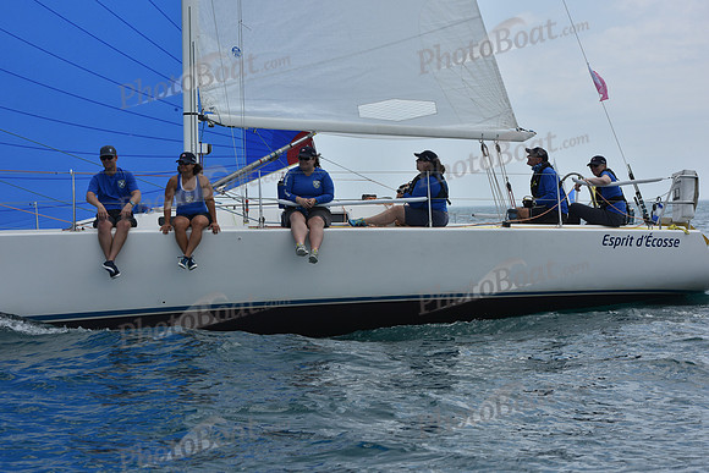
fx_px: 1773
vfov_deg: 15.2
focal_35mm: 90
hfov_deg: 22.6
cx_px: 354
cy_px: 236
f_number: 8
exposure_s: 1/1250
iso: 250
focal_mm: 90
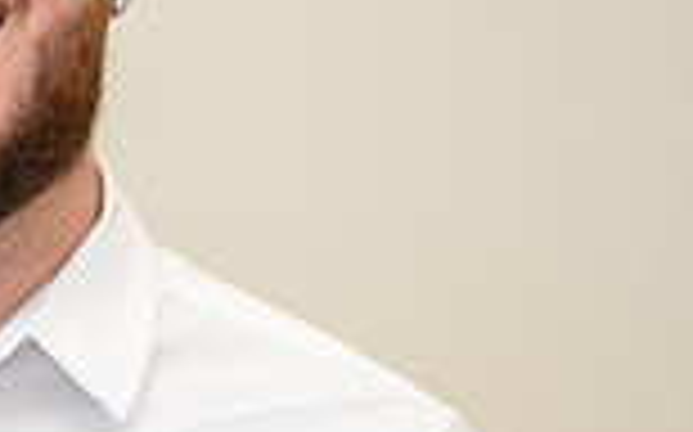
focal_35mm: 351
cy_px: 466
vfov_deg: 3.7
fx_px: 6624
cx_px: -444
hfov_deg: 5.9
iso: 320
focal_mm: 70
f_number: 2.8
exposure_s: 1/160
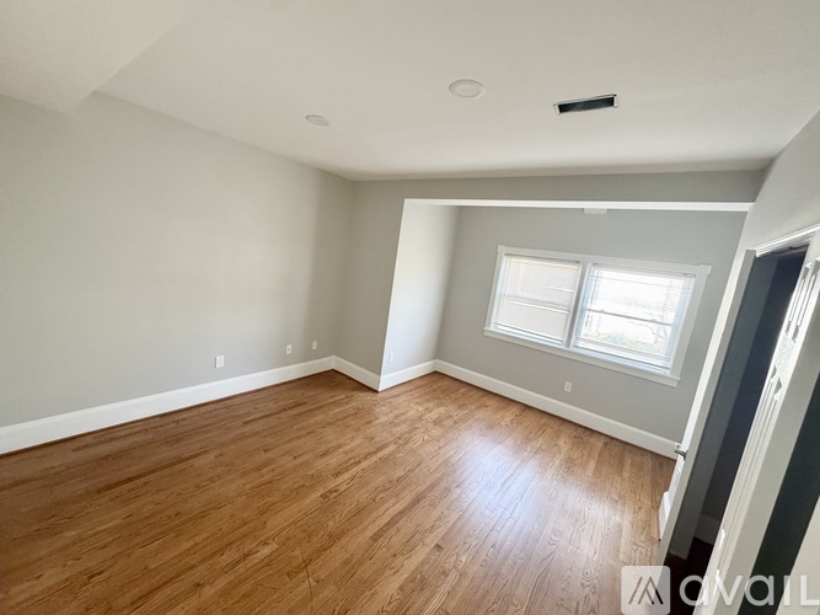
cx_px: 410
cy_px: 308
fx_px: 332
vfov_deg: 85.7
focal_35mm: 14
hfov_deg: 102.1
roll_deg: -8.1
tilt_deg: -8.0
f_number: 2.2
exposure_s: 1/98
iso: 320
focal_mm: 2.22
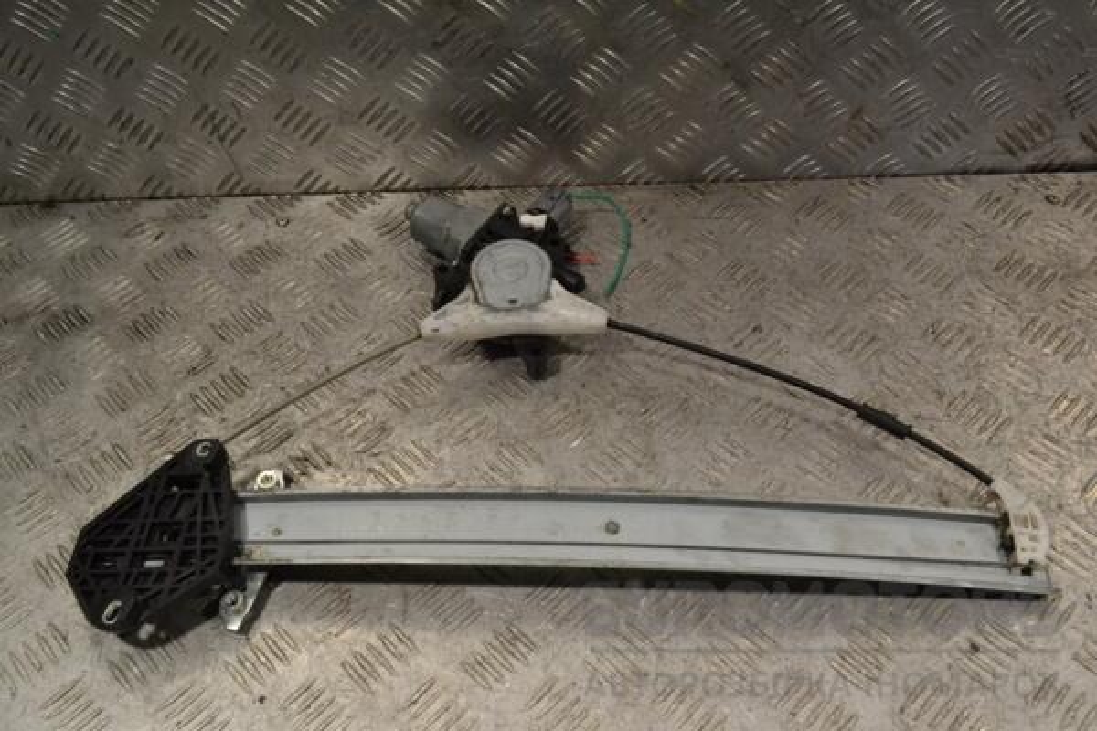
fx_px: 1006
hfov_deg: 57.2
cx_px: 548
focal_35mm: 33
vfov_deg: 40.0
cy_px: 366
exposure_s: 1/400
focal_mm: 22
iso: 3200
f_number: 11
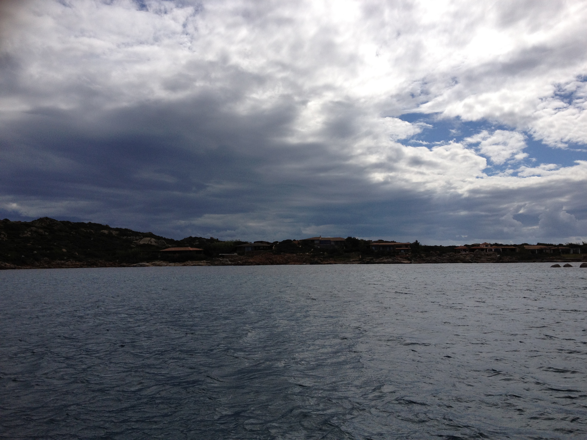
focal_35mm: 35
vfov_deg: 40.7
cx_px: 294
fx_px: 594
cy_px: 220
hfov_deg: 52.6
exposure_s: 1/5525
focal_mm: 4.28
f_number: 2.4
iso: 64
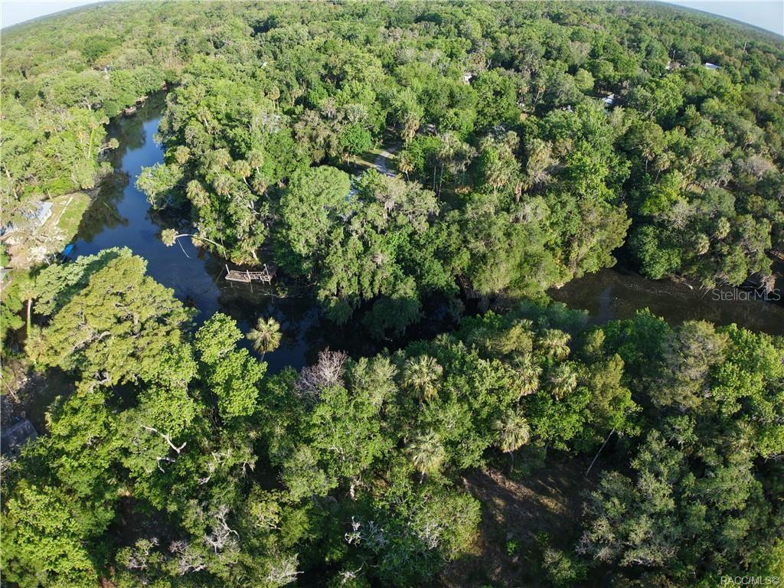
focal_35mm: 24
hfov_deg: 71.6
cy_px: 294
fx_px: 544
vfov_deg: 56.8
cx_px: 392
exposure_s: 1/1000
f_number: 1.8
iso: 100
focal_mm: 6.48
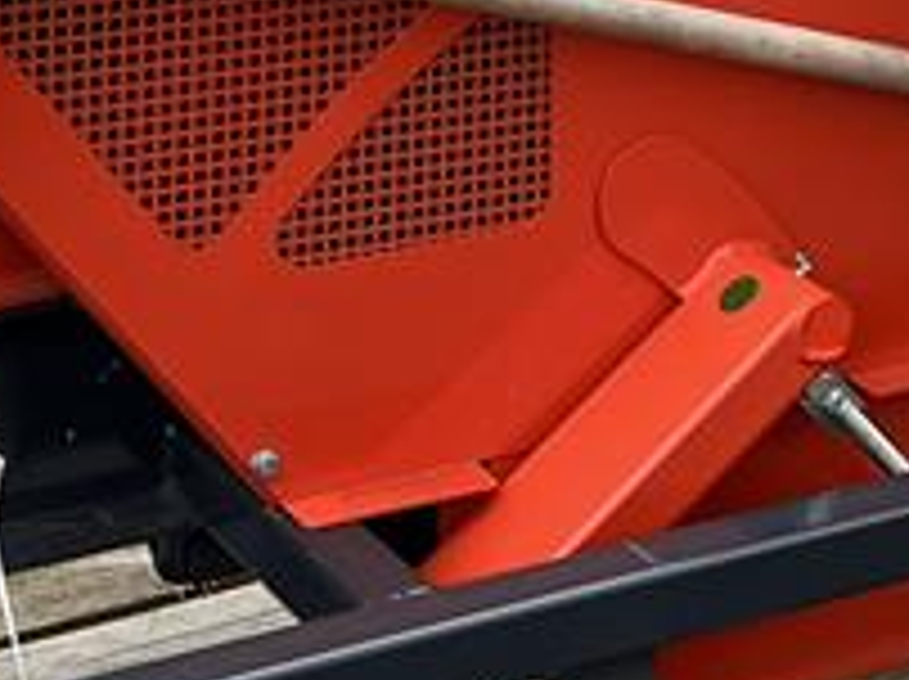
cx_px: 724
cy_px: -626
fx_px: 3462
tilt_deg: -6.3
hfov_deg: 14.9
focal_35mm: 132
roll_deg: -0.3
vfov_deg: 10.4
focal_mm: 5.1
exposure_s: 1/1992
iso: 50
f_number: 1.6
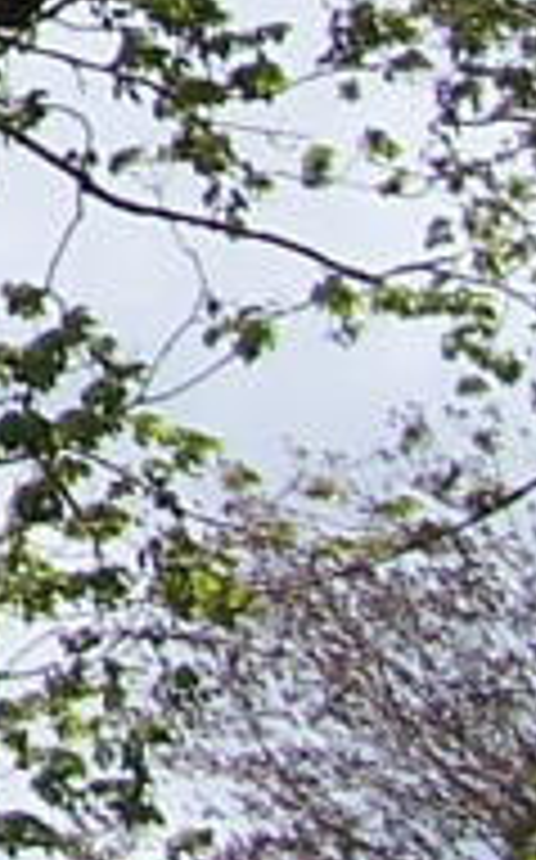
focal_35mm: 288
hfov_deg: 4.2
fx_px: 6747
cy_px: -466
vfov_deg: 7.2
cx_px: -1649
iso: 80
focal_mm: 6.3
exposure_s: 1/1000
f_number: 4
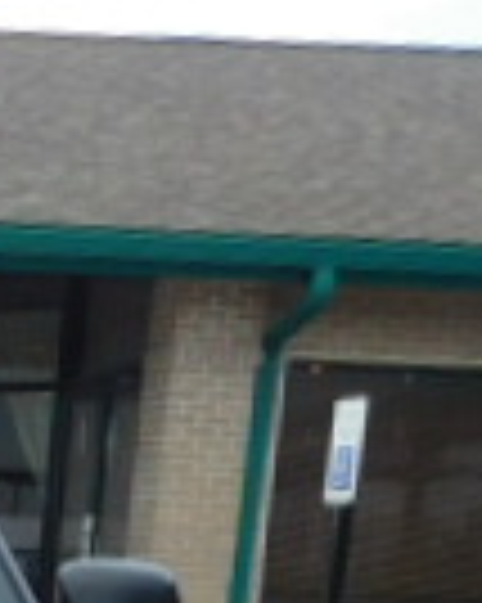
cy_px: 1076
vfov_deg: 15.5
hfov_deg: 12.6
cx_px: -496
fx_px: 1910
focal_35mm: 107
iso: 125
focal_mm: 4
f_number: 3
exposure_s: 1/320
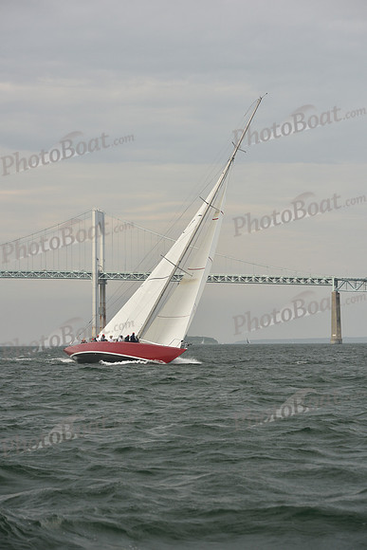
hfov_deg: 16.1
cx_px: 184
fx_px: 1299
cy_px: 275
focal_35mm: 85
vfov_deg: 23.9
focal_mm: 85
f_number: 5.6
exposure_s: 1/500
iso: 250
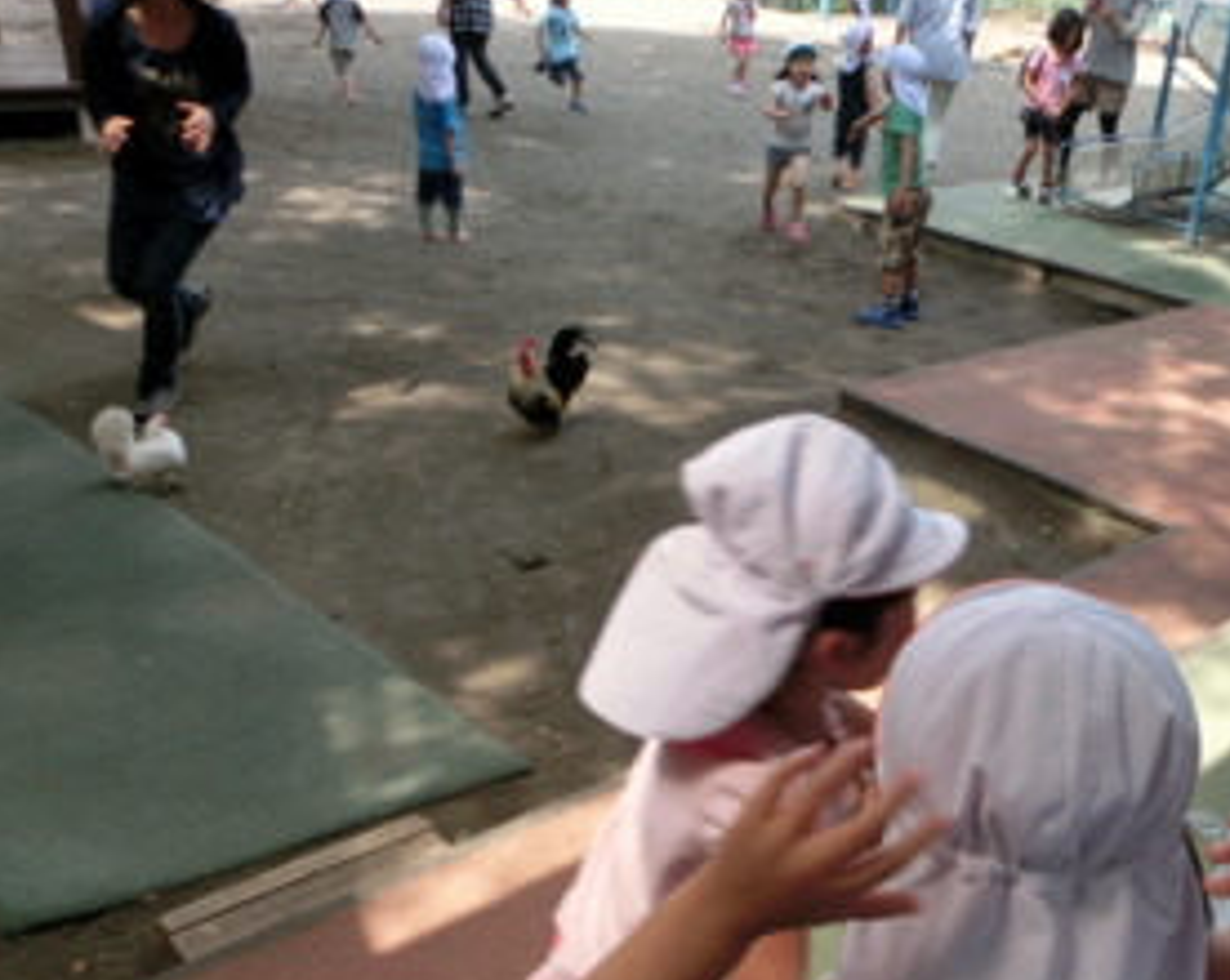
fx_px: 1236
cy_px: 641
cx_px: 847
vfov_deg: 42.8
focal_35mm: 34
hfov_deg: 51.6
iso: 80
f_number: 3
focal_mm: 4.24
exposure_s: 1/200
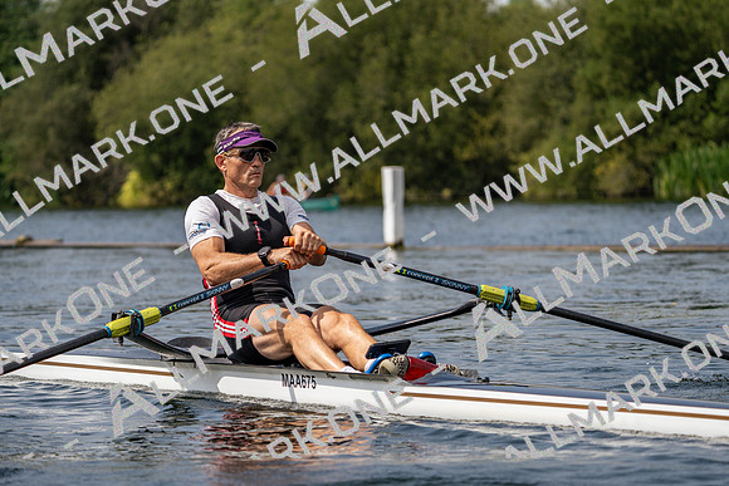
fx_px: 4051
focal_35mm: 200
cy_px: 243
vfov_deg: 6.9
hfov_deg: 10.3
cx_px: 364
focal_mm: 200
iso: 200
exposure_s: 1/1600
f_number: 5.6
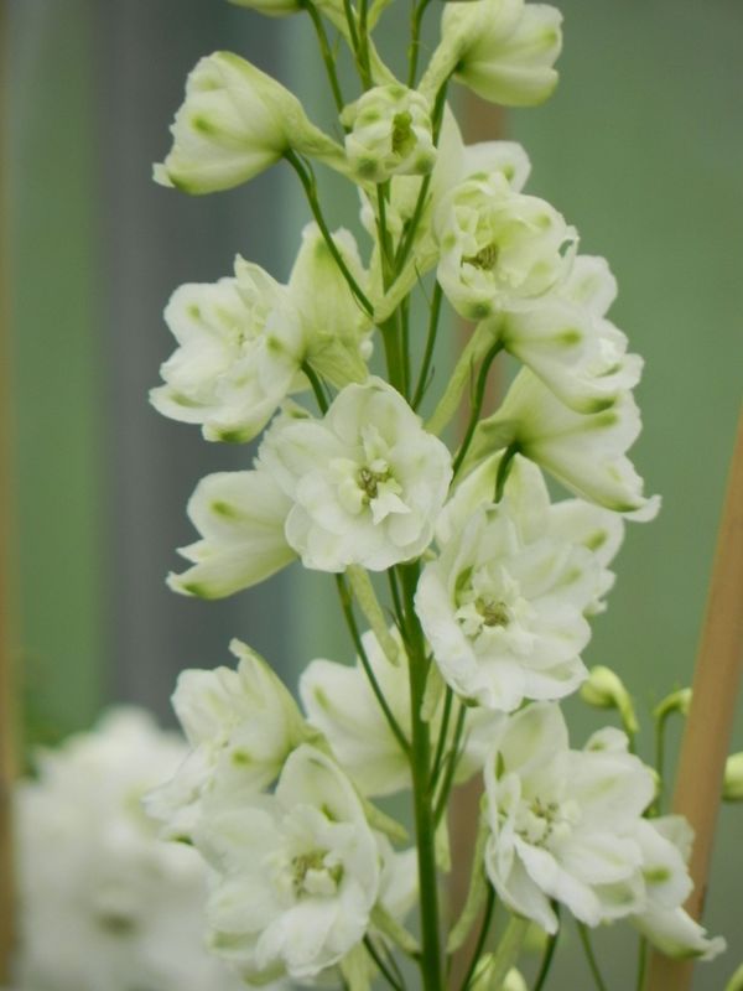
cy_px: 496
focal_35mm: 605
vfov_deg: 3.3
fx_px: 17314
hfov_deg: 2.5
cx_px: 372
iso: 160
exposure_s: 1/200
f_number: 5
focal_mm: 107.6
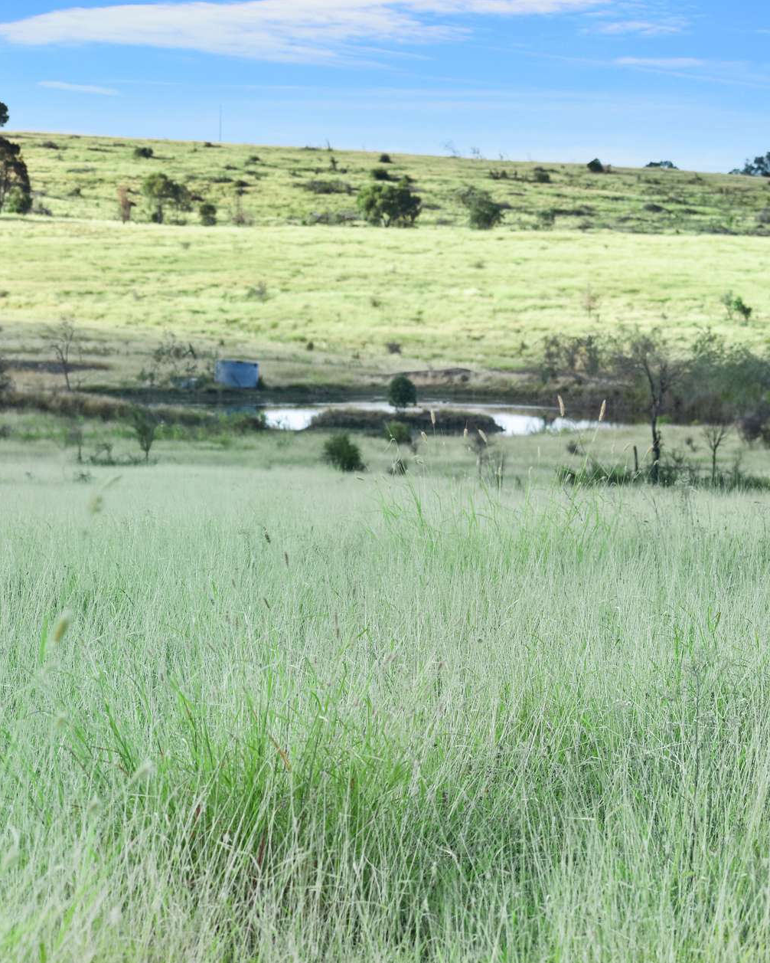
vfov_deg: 11.2
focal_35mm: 172
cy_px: 477
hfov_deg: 9.0
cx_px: 427
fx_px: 4898
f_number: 8
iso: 200
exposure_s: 1/250
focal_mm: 80
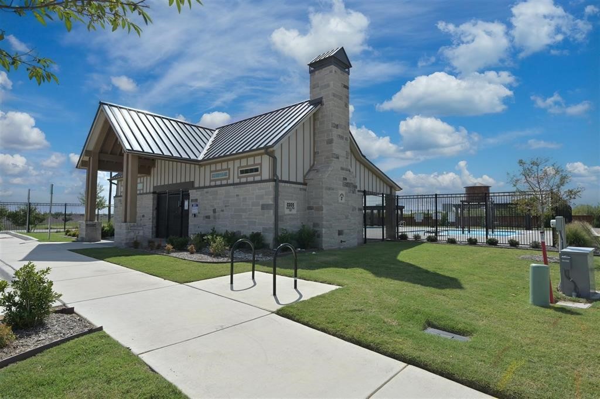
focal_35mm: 20
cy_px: 200
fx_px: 325
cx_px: 300
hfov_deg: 85.4
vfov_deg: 63.2
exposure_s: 1/640
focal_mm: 19.5
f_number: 13
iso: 200
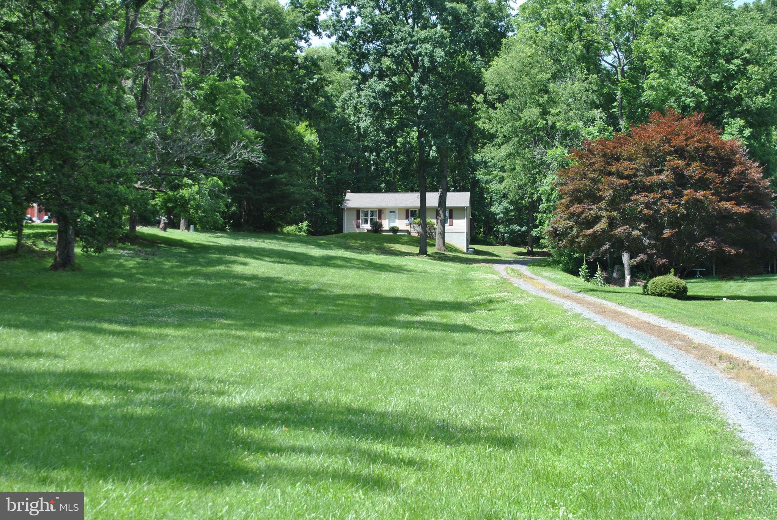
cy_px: 260
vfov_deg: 23.8
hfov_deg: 35.0
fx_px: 1231
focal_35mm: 57
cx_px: 388
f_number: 6.3
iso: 100
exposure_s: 1/160
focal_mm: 38
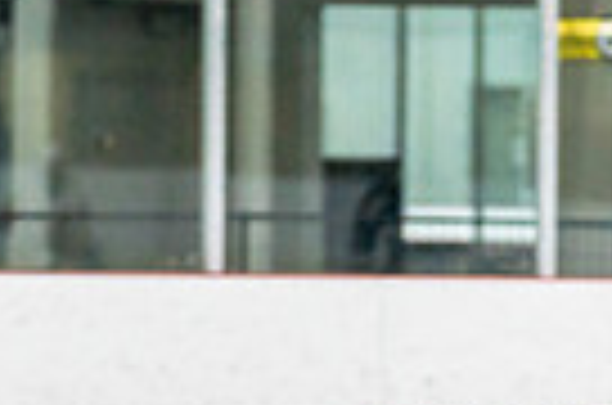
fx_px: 7327
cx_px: 153
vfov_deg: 3.1
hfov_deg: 4.8
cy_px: 803
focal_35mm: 432
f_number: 2.8
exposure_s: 1/1250
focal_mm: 101
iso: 3200
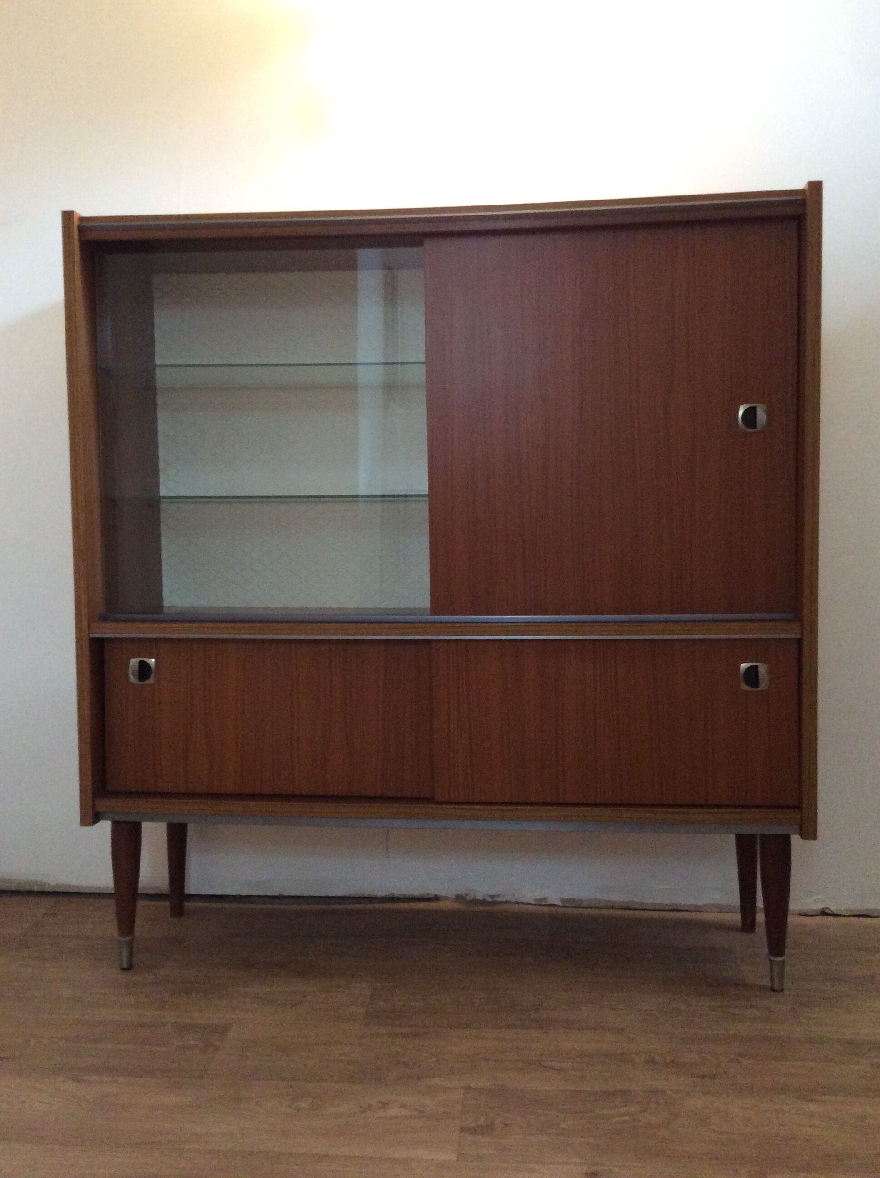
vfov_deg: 56.9
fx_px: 1088
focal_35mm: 32
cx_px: 440
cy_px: 589
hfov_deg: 44.1
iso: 250
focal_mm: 3.3
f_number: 2.4
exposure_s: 1/25
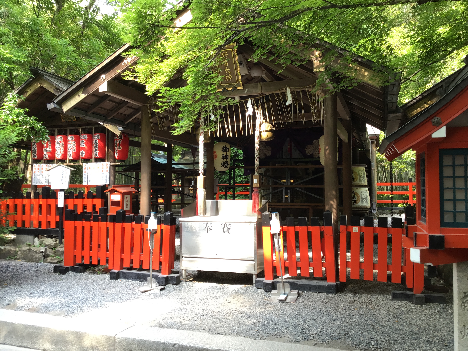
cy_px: 176
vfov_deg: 45.4
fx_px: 419
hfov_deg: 58.4
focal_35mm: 31
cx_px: 234
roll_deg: +0.0
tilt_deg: +1.3
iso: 32
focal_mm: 3.3
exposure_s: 1/60
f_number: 2.4
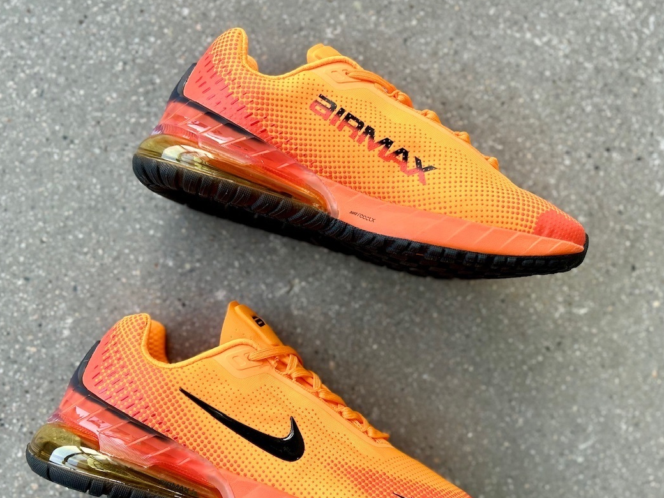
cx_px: 325
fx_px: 614
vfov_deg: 44.1
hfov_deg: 56.8
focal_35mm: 32
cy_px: 283
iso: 50
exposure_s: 1/121
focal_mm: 5.7
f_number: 1.5
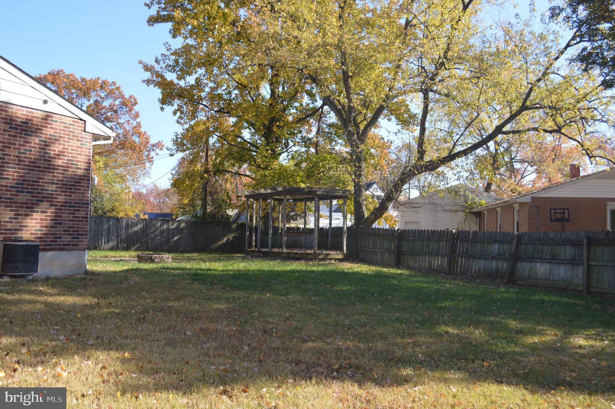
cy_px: 204
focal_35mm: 33
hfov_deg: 57.3
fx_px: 563
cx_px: 308
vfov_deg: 39.9
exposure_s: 1/200
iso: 100
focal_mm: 22
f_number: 5
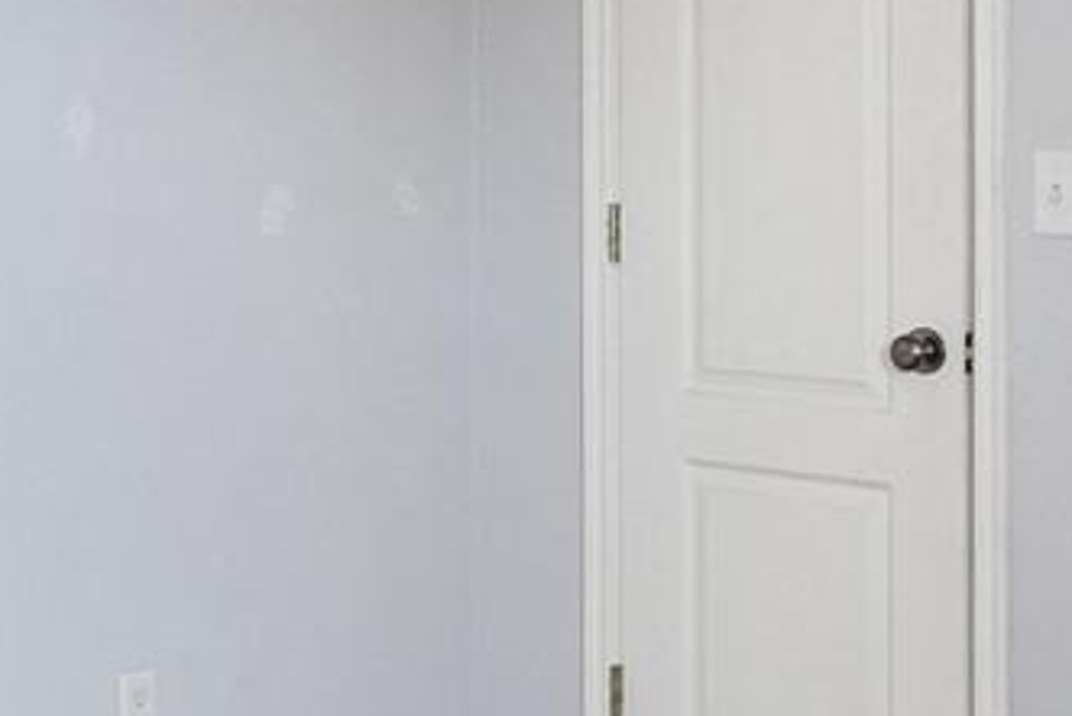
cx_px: -42
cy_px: 180
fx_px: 2672
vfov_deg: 15.2
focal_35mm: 90
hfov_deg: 21.7
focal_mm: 14.6
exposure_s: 1/125
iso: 400
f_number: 2.8
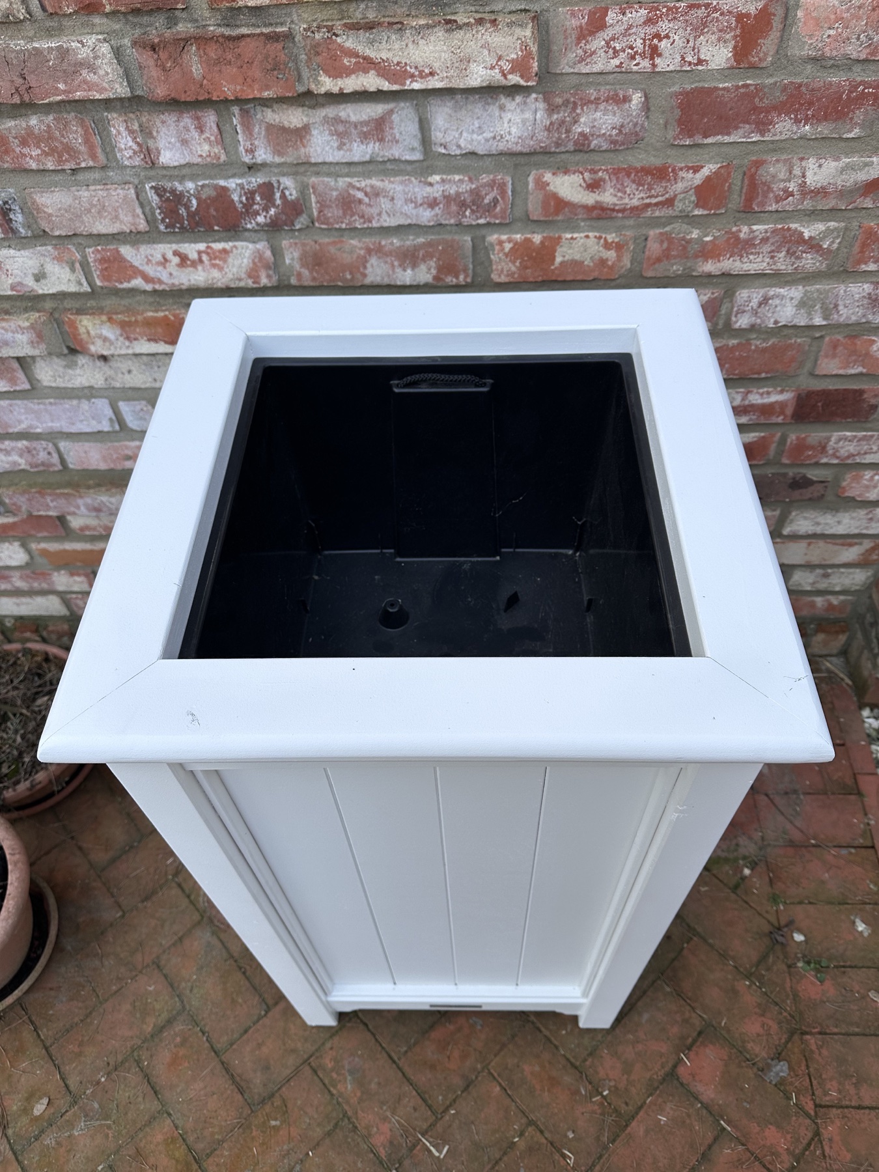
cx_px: 440
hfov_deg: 56.8
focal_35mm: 24
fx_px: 813
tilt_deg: -51.4
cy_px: 586
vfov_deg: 71.6
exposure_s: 1/535
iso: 80
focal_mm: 6.86
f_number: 1.78
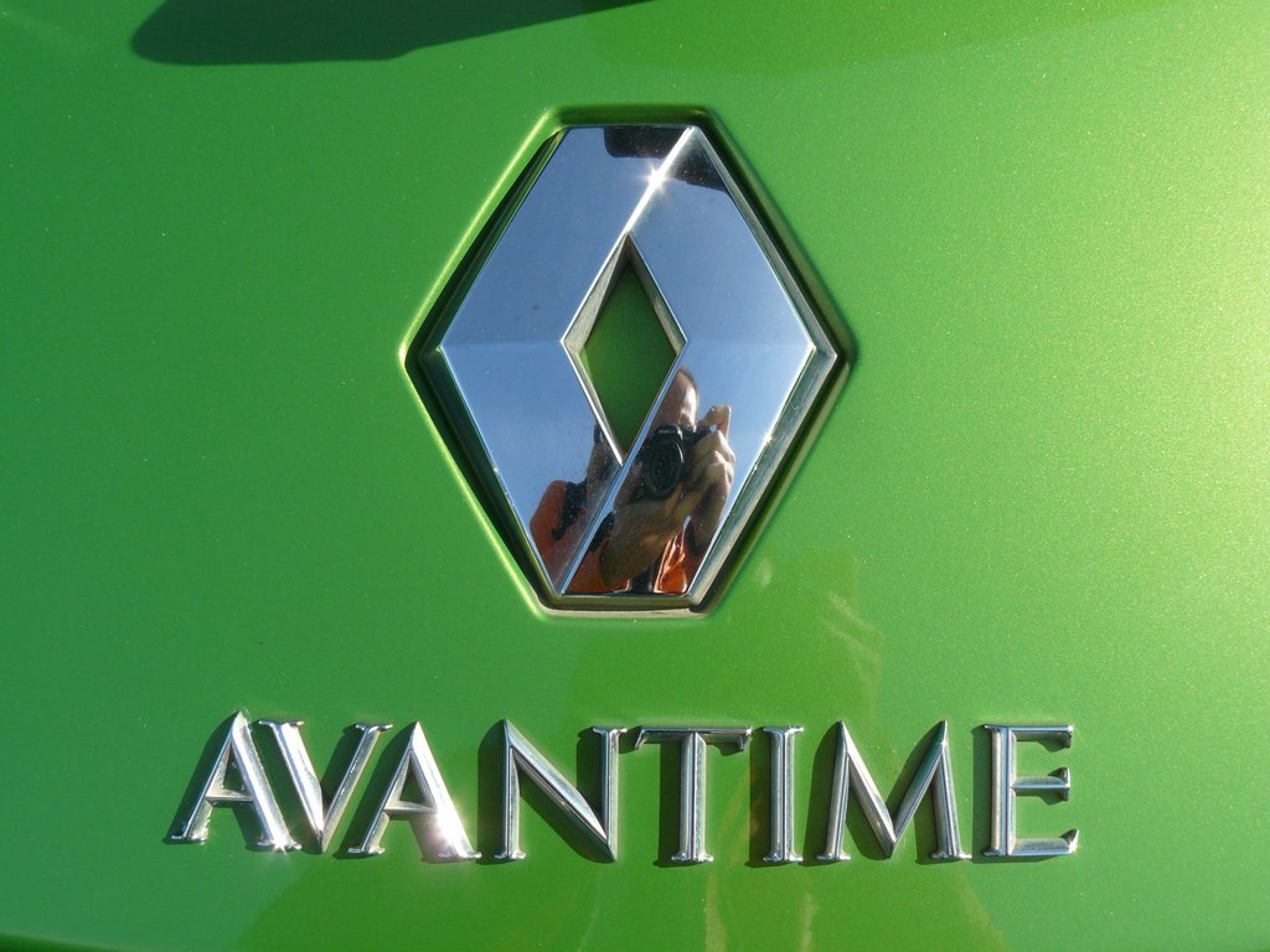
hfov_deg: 51.4
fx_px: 1321
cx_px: 635
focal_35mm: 36
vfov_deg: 39.7
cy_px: 476
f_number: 5.6
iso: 100
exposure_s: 1/250
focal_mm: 6
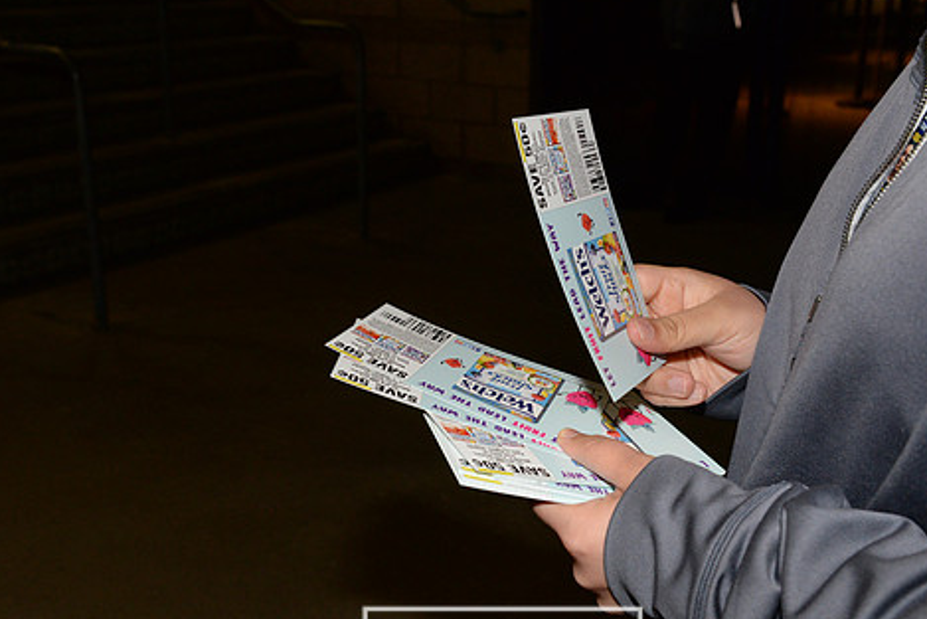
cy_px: 337
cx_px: 502
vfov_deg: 28.7
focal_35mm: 47
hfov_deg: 41.9
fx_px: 1211
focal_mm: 38
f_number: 10
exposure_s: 1/60
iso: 3200
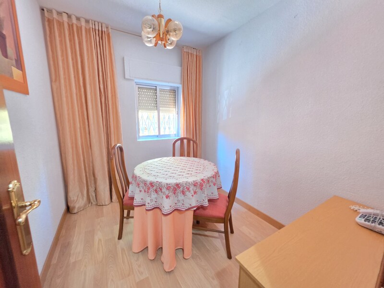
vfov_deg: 89.9
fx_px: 144
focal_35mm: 13
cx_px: 192
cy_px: 144
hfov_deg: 106.2
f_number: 1.9
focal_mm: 2.2
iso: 1000
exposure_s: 1/50
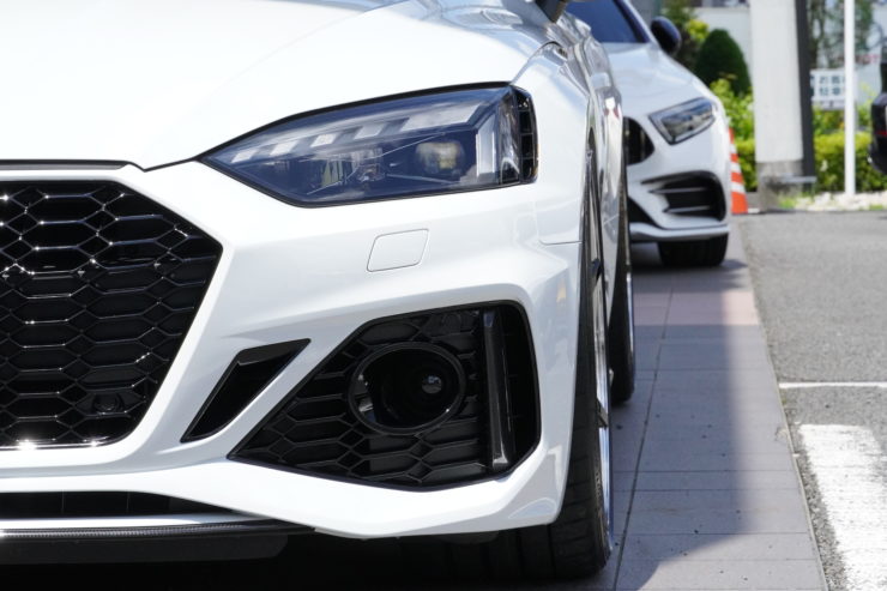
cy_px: 296
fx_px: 3067
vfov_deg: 11.0
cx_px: 444
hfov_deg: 16.5
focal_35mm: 124
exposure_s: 1/3200
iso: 3200
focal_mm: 83
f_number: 11
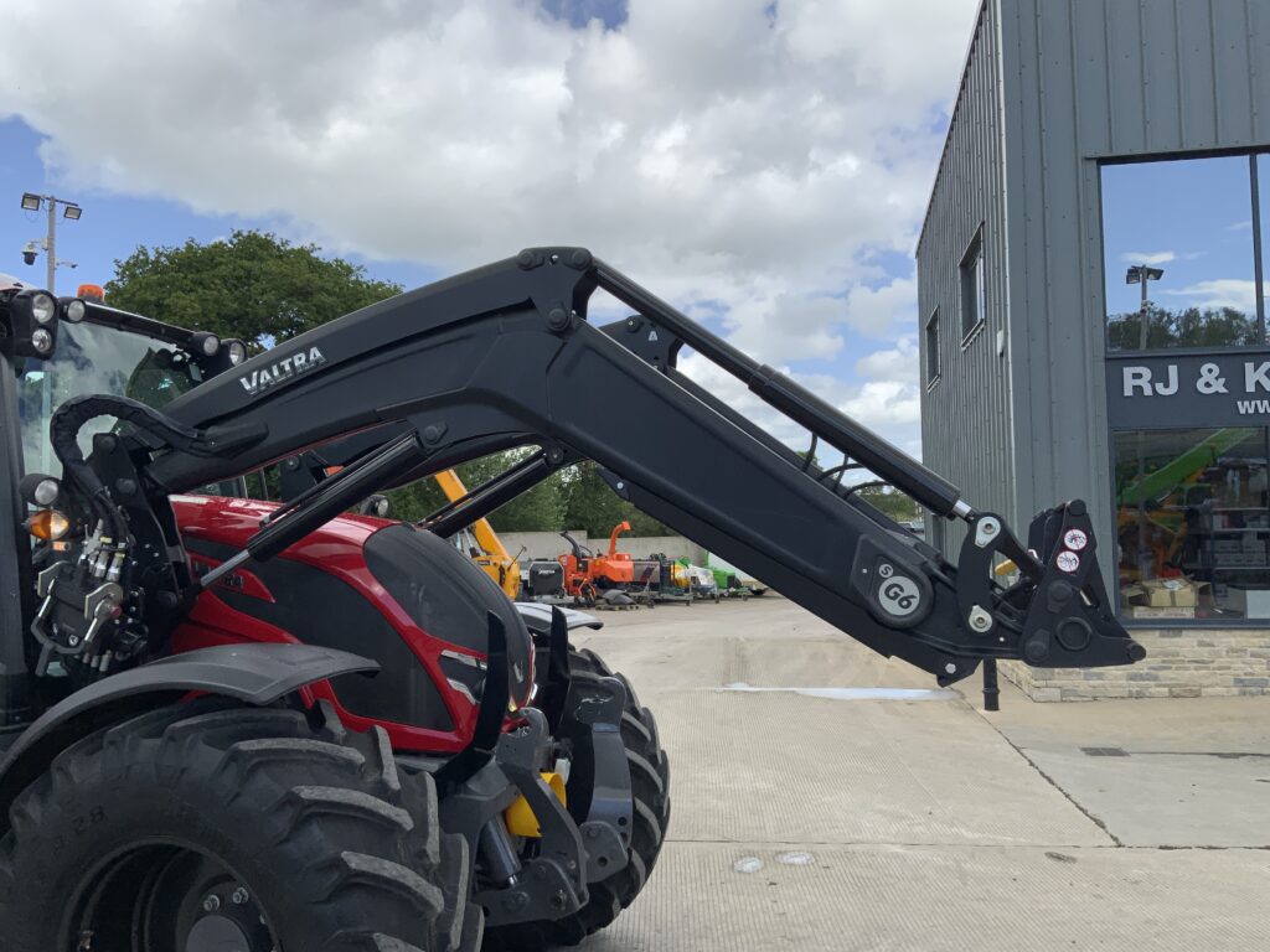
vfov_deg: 48.2
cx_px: 635
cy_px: 476
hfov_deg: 61.7
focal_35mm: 29
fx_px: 1064
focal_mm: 3
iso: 16
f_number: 1.8
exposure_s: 1/1577
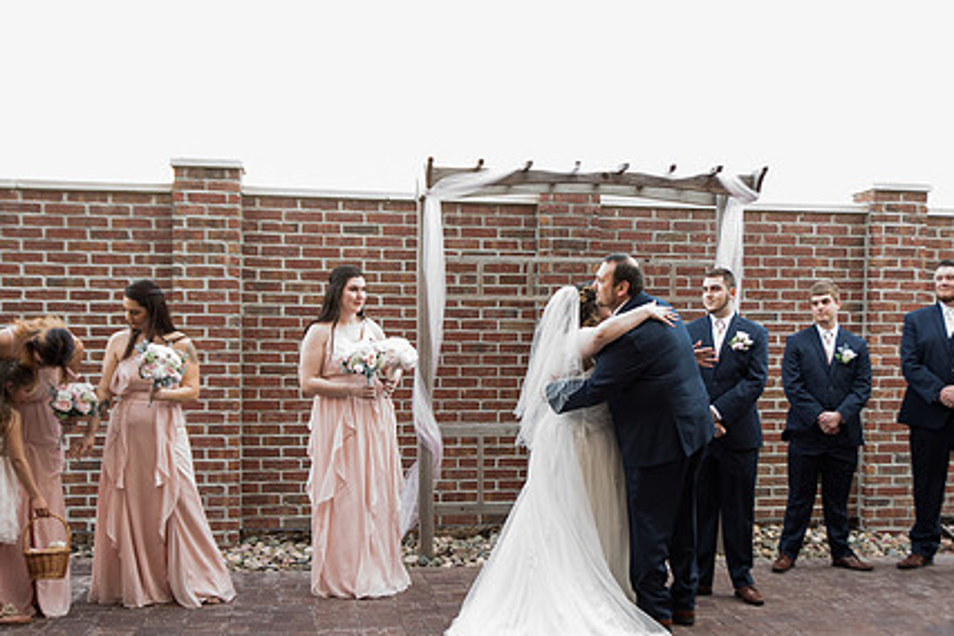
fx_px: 1298
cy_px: 411
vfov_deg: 27.4
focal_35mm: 49
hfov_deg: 40.1
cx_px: 591
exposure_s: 1/200
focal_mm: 36
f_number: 2.8
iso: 500
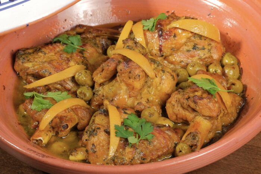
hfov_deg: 15.2
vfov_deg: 10.2
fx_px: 979
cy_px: 87
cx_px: 130
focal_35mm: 135
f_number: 6.4
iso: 500
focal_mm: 90
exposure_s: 1/125
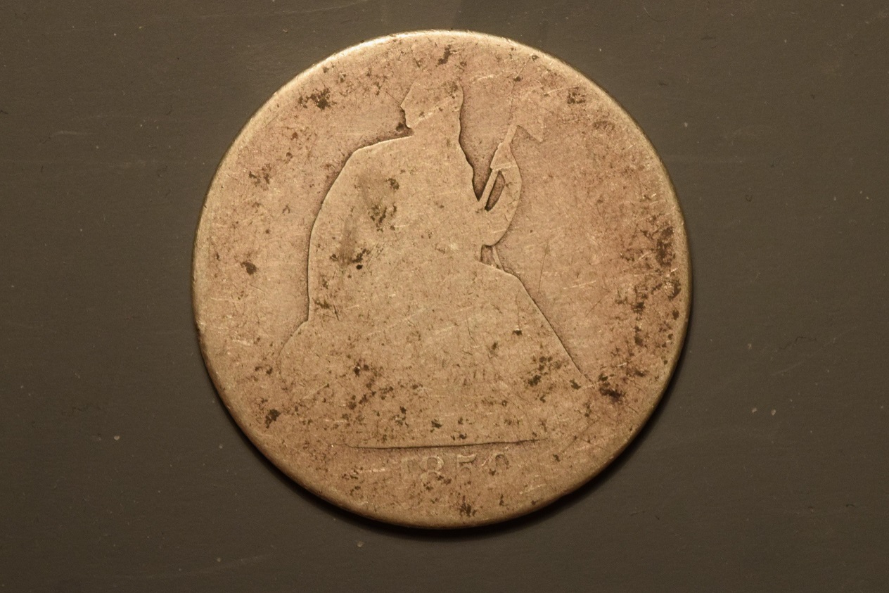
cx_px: 444
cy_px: 296
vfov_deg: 16.6
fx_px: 2037
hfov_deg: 24.6
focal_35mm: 82
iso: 1000
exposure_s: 1/125
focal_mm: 55
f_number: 5.6
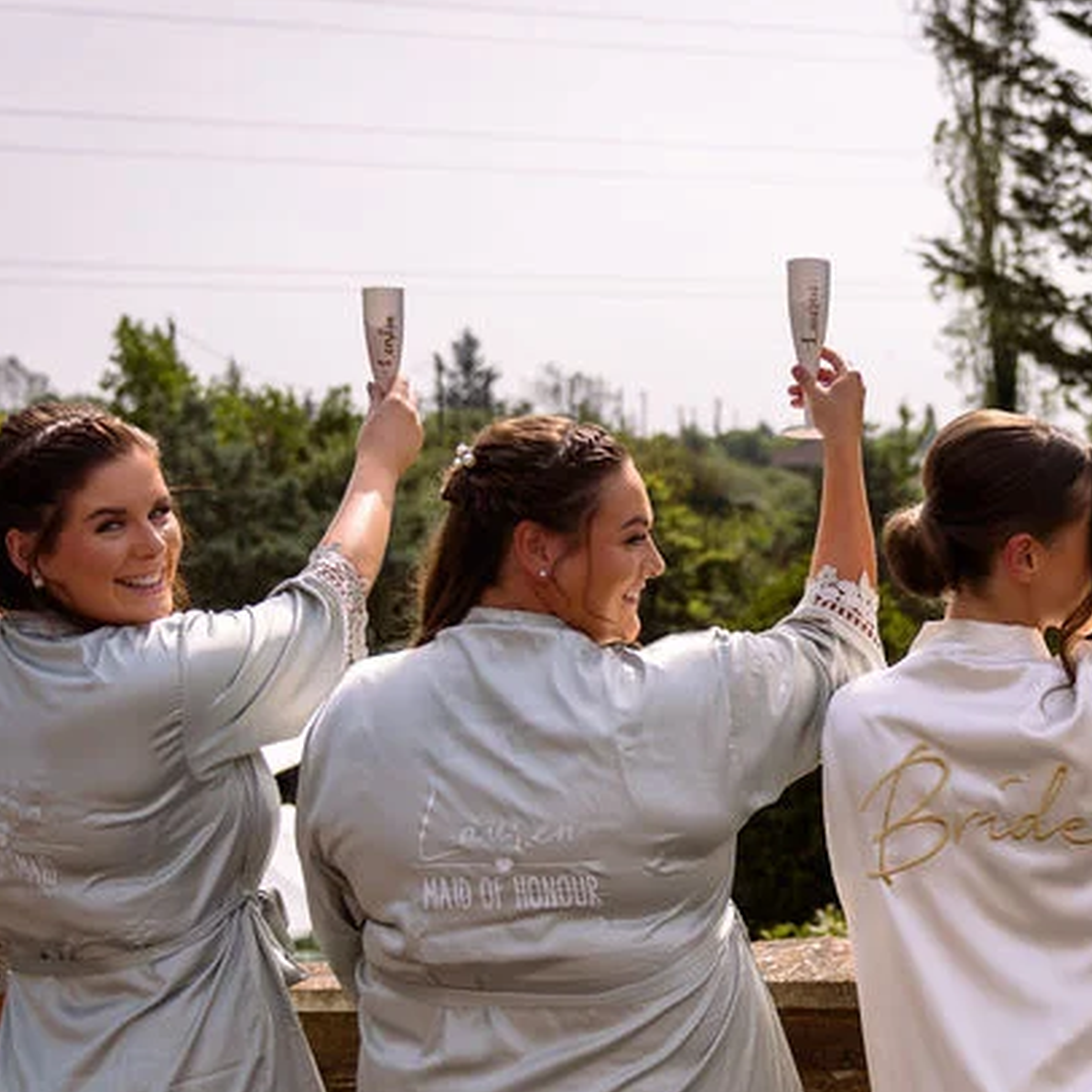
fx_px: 2855
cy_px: 761
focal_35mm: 80
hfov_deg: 20.9
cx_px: 1116
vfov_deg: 21.5
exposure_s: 1/1250
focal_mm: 34
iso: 100
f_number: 2.8
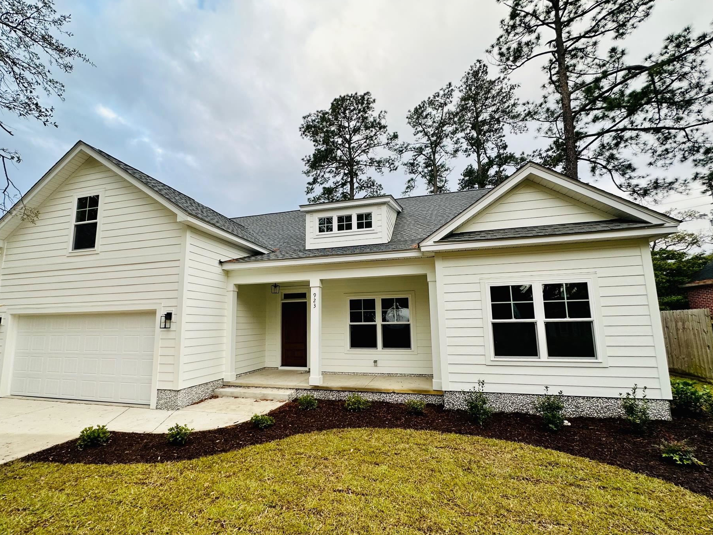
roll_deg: -1.0
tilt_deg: +7.7
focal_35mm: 15
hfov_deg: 98.1
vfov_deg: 81.7
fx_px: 309
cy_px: 283
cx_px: 340
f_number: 2.2
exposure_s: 1/122
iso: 40
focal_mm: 2.22
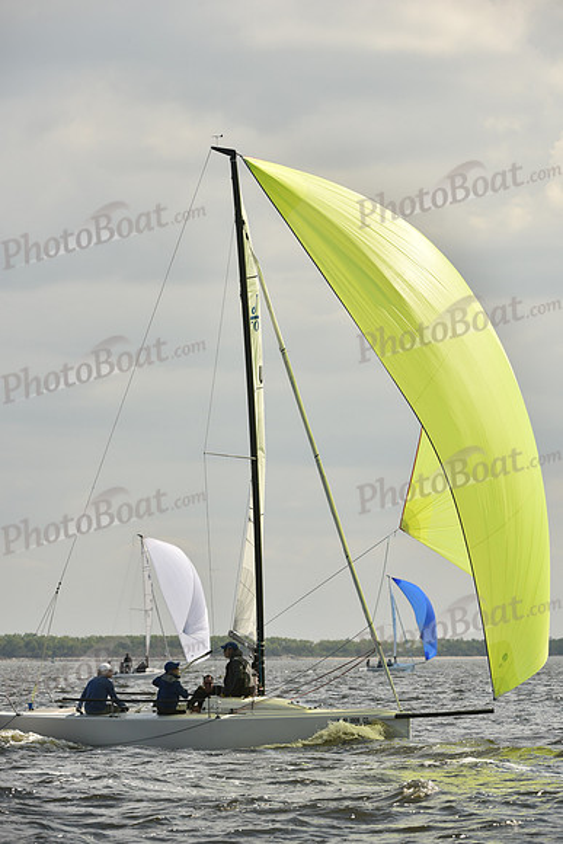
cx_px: 282
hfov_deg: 6.9
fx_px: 4689
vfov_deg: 10.3
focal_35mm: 200
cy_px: 422
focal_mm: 200
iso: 250
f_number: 8
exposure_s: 1/1250
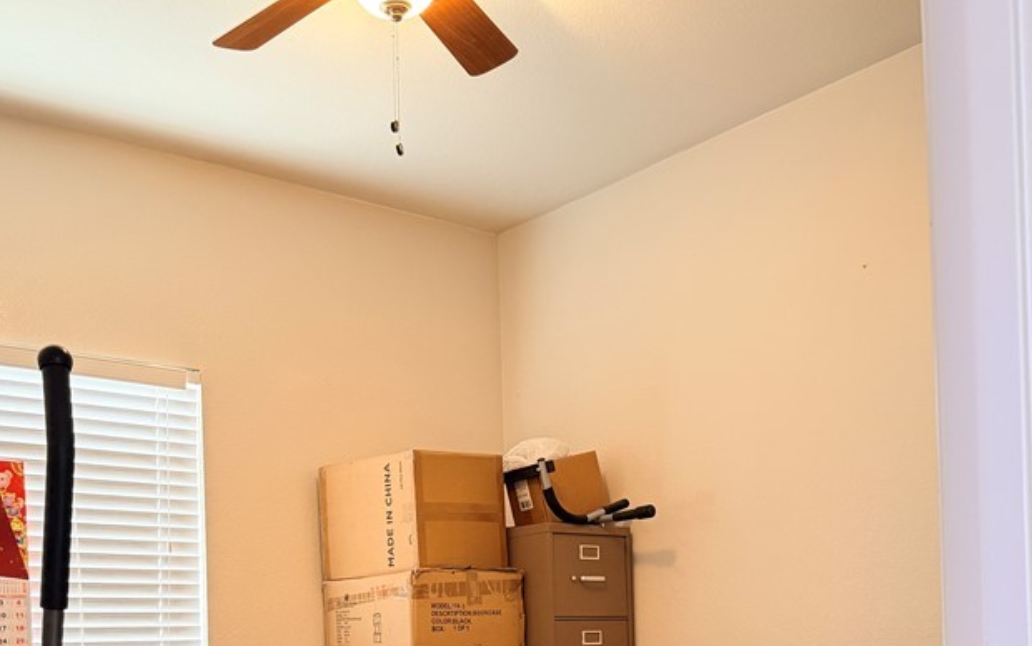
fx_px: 1182
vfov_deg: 28.9
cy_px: 626
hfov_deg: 47.1
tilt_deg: +1.1
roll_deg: +1.5
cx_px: 448
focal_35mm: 42
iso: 500
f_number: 1.78
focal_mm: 6.76
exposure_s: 1/60
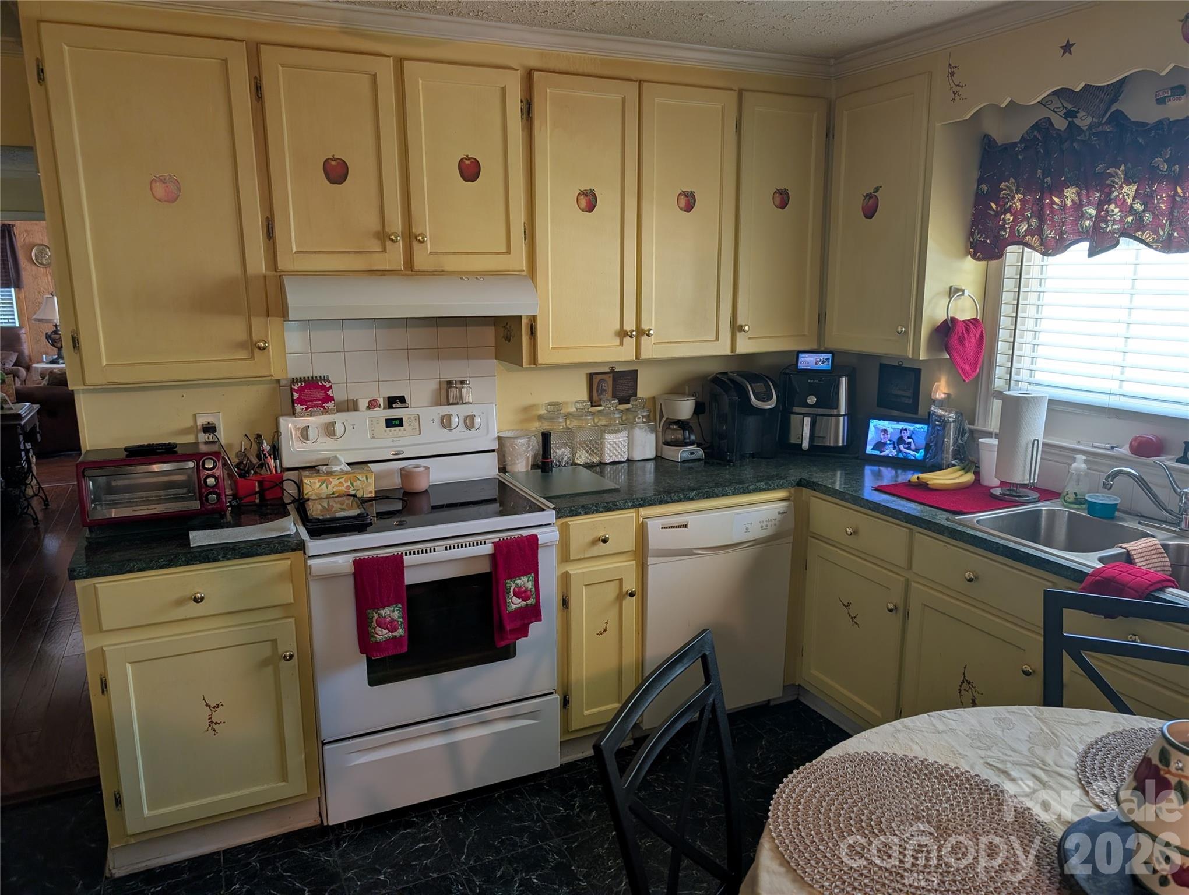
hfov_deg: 71.5
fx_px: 826
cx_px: 594
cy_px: 448
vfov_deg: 56.9
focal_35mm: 24
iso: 60
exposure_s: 1/23.8
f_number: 1.68
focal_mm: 6.9
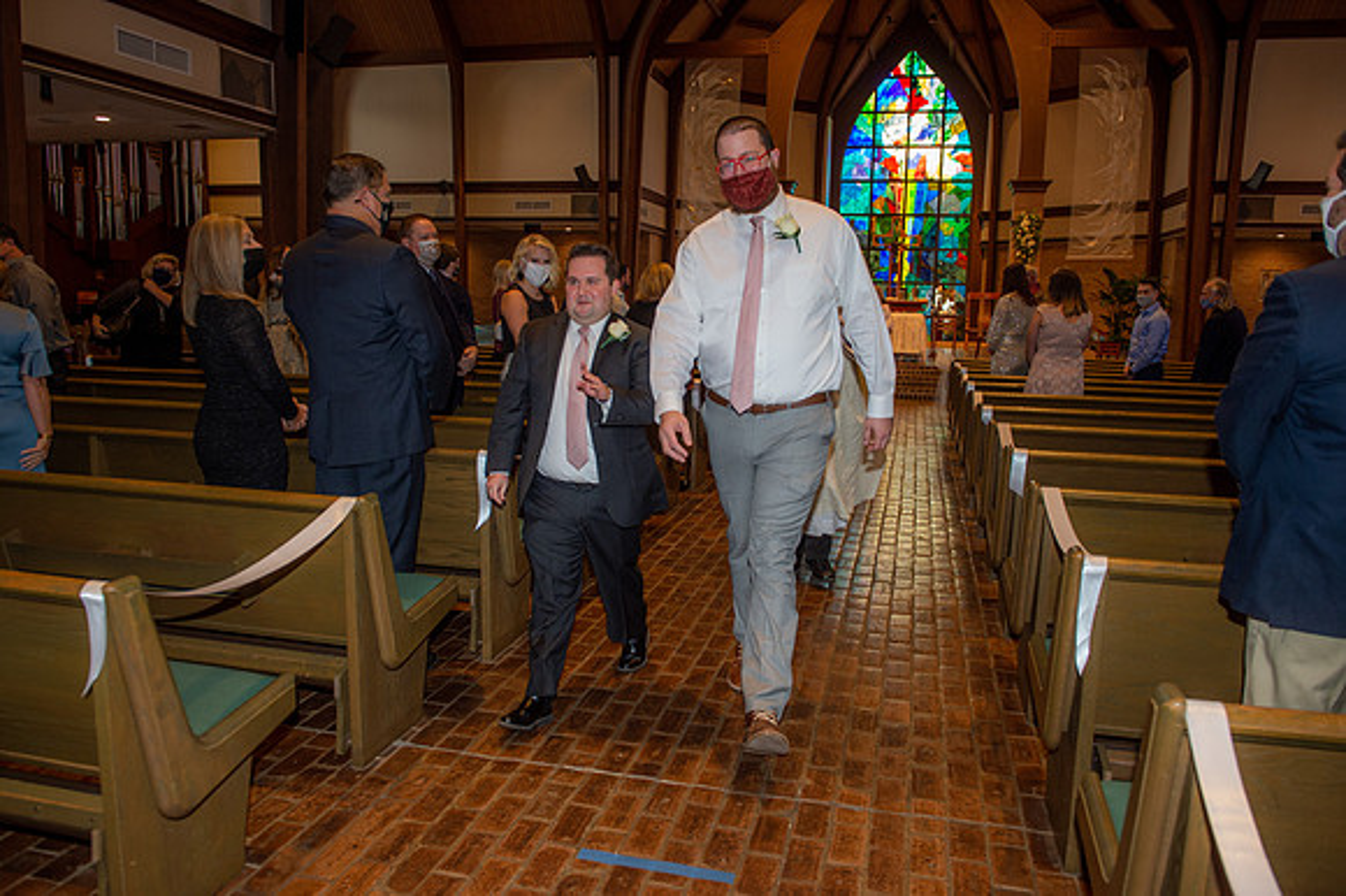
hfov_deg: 67.4
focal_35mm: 27
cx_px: 673
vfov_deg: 47.9
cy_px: 448
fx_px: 1009
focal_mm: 27
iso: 1250
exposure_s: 1/125
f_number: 5
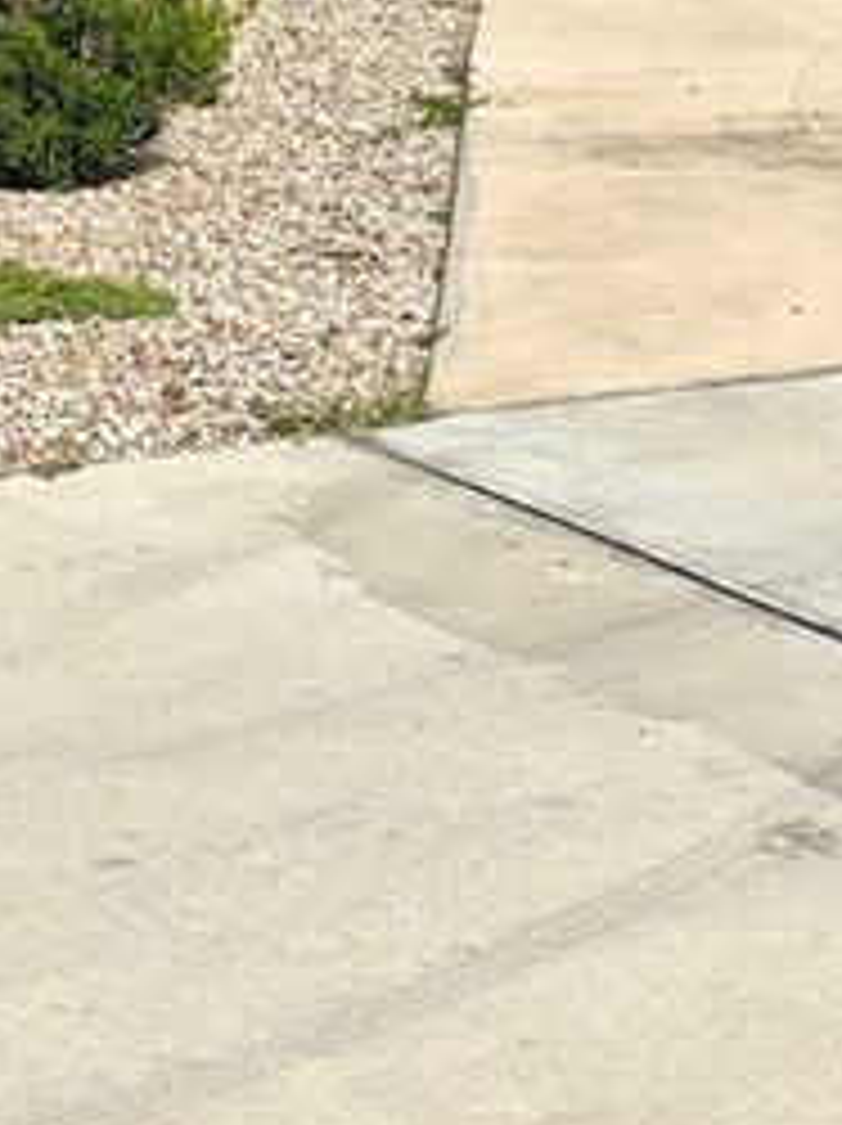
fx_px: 4516
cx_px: 612
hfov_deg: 10.6
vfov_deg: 14.0
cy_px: 20
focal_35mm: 139
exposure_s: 1/2660
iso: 20
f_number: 2
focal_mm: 6
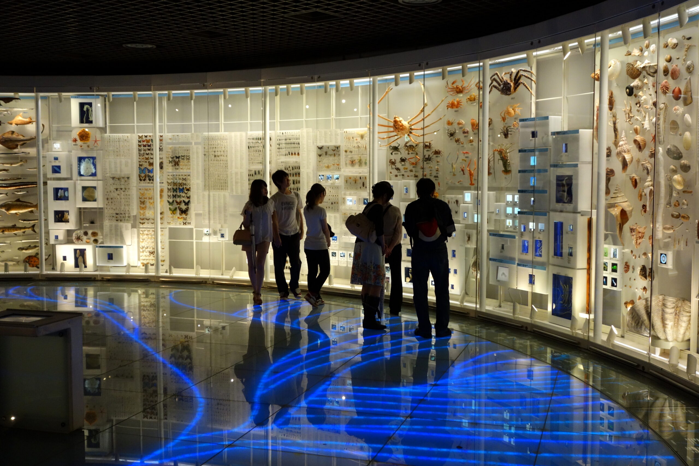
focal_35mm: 40
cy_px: 233
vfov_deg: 33.4
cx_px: 350
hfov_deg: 48.5
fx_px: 777
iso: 500
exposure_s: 1/50
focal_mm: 14.93
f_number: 2.8
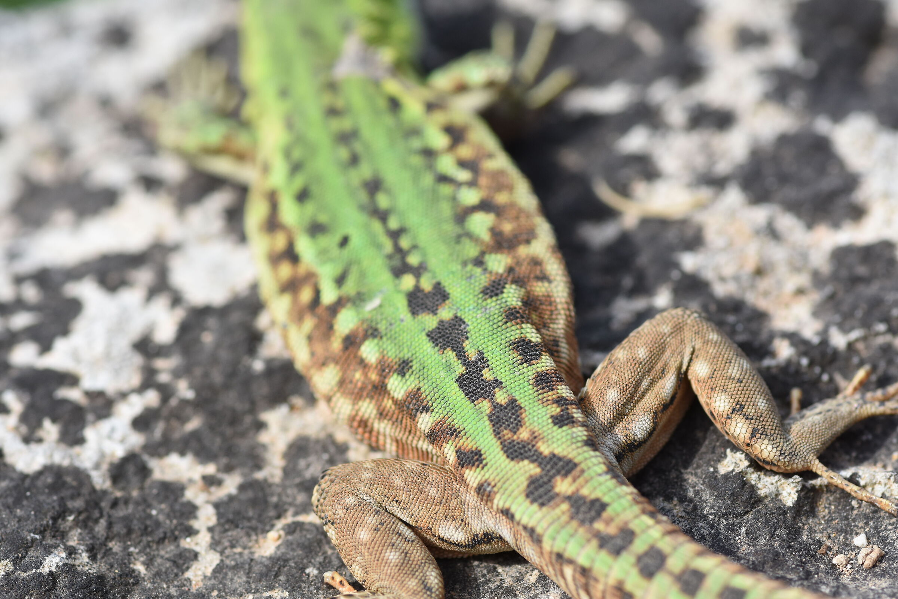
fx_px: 3741
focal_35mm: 150
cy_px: 300
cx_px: 449
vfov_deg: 9.1
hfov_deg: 13.7
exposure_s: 1/1000
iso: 400
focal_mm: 100
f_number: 8
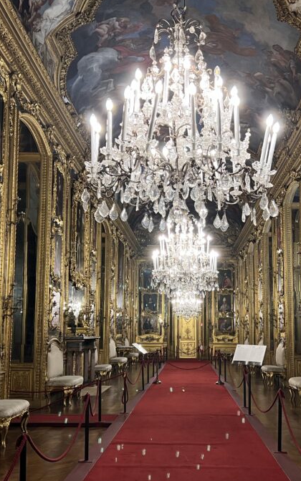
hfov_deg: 30.5
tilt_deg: +6.6
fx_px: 551
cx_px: 170
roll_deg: +0.0
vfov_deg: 47.1
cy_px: 268
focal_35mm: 42
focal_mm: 5.7
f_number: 1.5
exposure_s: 1/50
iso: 80
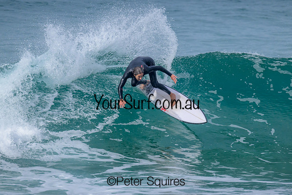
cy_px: 73
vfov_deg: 1.5
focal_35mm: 934
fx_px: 7578
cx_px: 179
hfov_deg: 2.2
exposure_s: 1/2000
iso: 1100
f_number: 11
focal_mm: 680
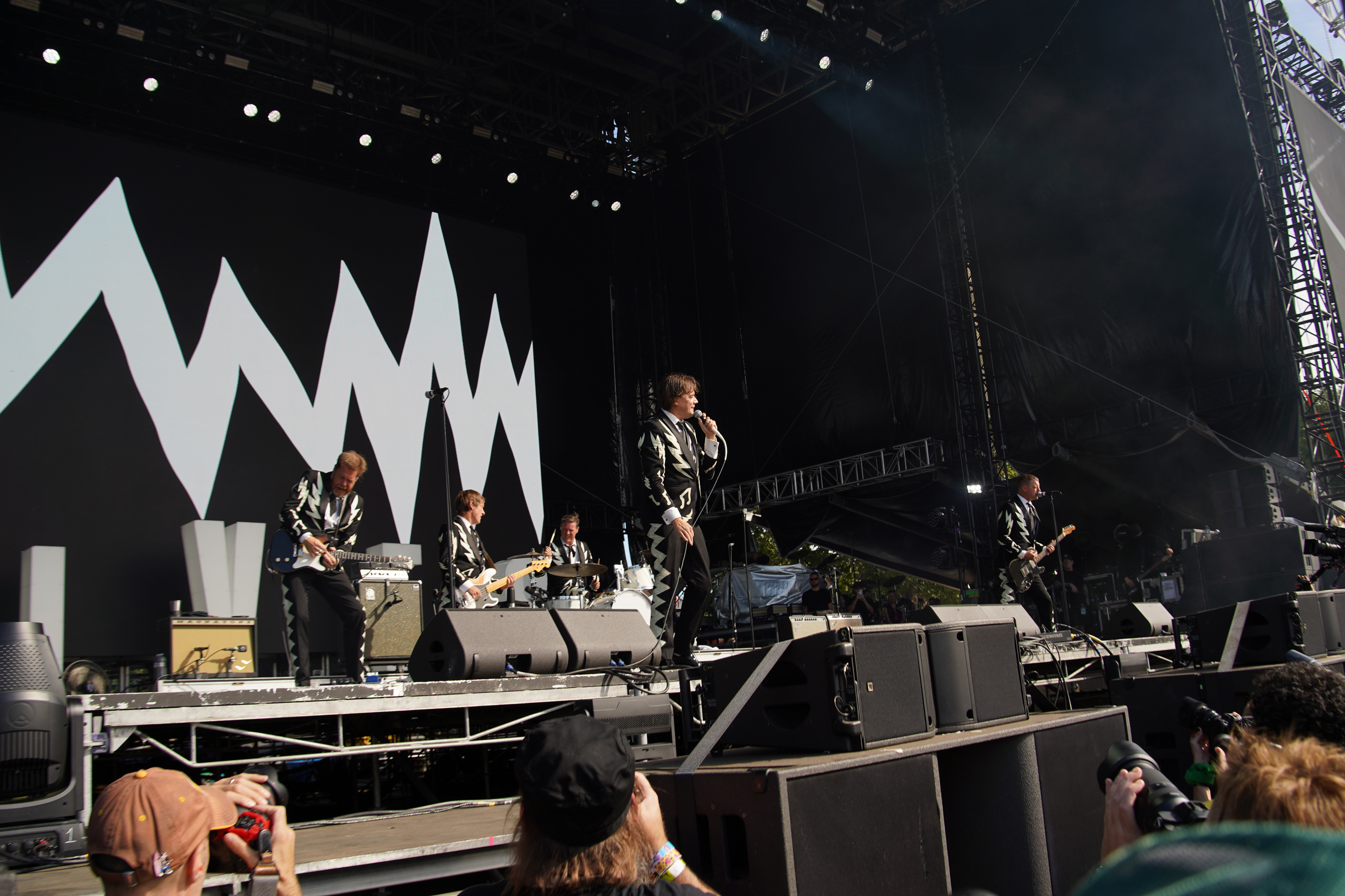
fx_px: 1121
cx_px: 672
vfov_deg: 43.6
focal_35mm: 30
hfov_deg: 61.9
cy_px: 448
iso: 100
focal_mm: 30
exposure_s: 1/250
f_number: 6.3
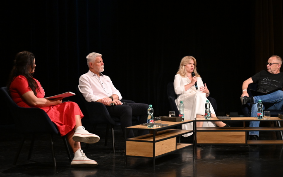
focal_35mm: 72
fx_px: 555
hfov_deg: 28.6
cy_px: 89
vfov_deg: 18.1
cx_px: 142
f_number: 2.8
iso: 5000
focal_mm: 70
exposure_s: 1/320
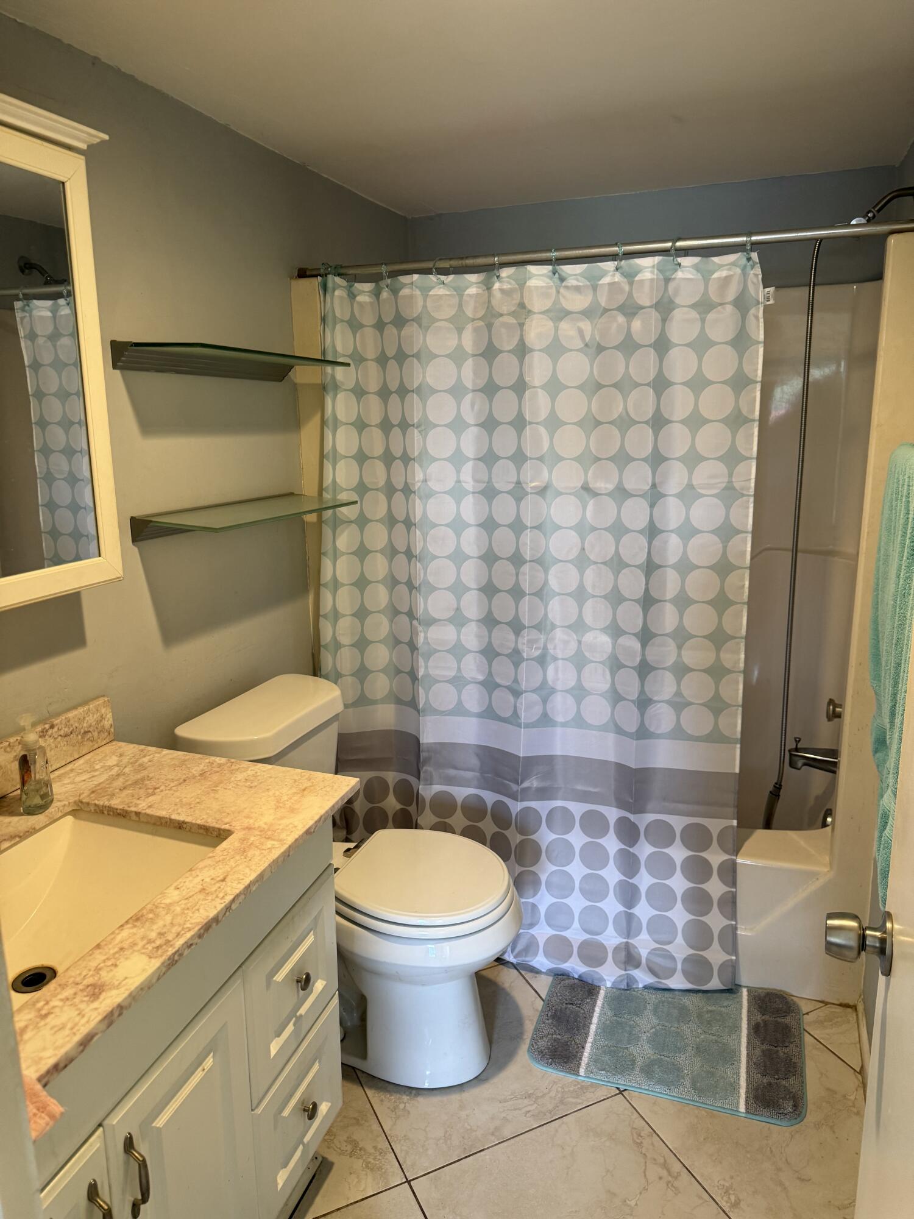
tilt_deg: -12.9
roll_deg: +0.4
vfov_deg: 71.6
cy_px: 610
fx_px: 845
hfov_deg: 56.8
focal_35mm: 24
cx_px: 457
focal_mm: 6.76
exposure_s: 1/93
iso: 200
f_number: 1.78
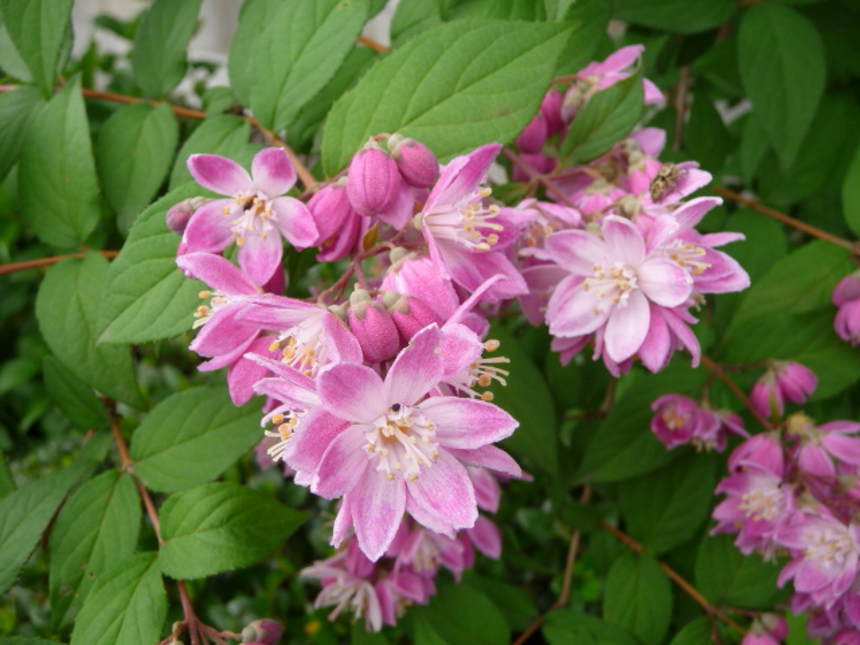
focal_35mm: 28
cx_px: 430
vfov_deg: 49.7
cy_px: 322
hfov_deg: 63.4
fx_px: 696
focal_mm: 4.7
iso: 100
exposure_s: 1/400
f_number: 3.3
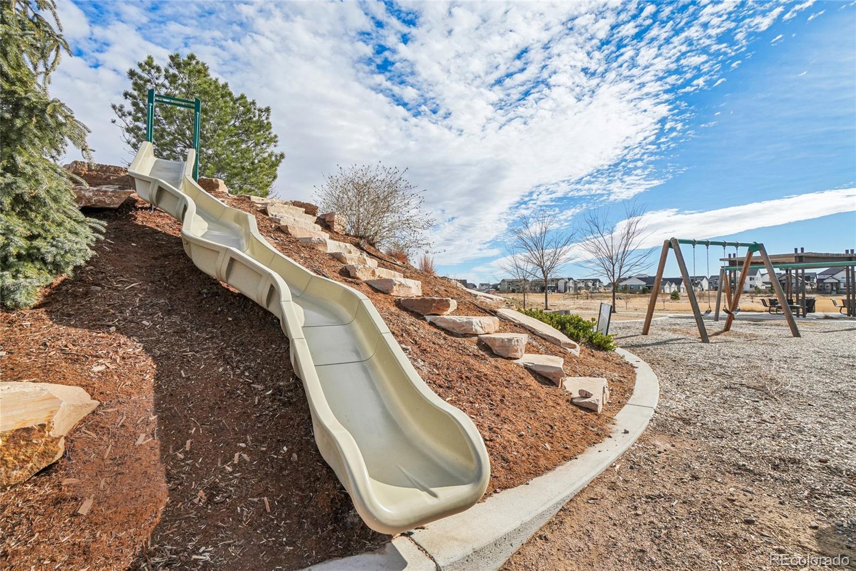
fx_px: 357
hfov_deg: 100.4
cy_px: 286
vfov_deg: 77.3
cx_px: 428
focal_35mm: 15
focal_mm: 10
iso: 400
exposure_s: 1/1600
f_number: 8
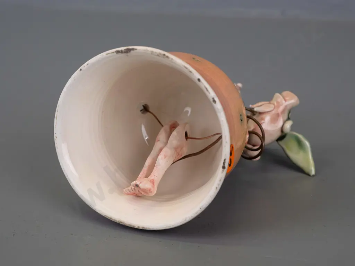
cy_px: 133
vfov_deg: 22.3
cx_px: 178
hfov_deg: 29.4
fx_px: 677
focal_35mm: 66
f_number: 5.6
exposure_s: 1/640
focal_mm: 33
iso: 2500
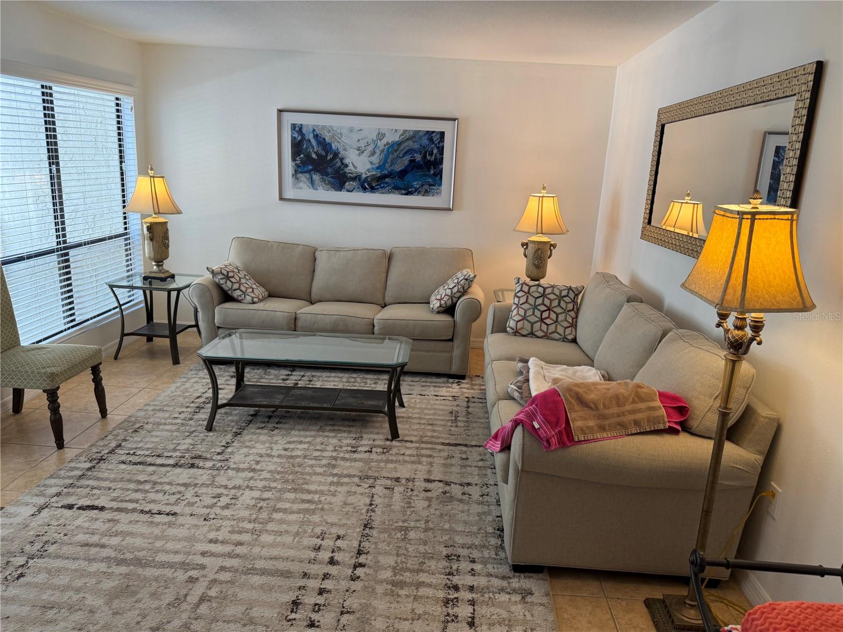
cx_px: 422
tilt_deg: -13.6
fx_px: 584
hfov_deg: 71.6
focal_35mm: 24
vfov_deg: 56.8
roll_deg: -2.8
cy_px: 316
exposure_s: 1/120
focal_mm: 6.76
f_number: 1.78
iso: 125
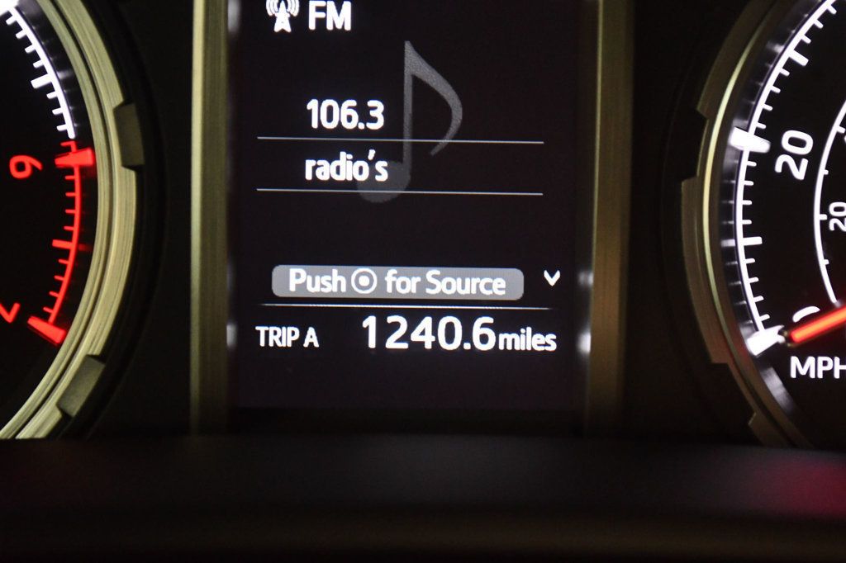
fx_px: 1926
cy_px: 282
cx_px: 423
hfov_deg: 24.8
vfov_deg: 16.6
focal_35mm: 82
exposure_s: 1/60
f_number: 5.6
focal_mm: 55
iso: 5000
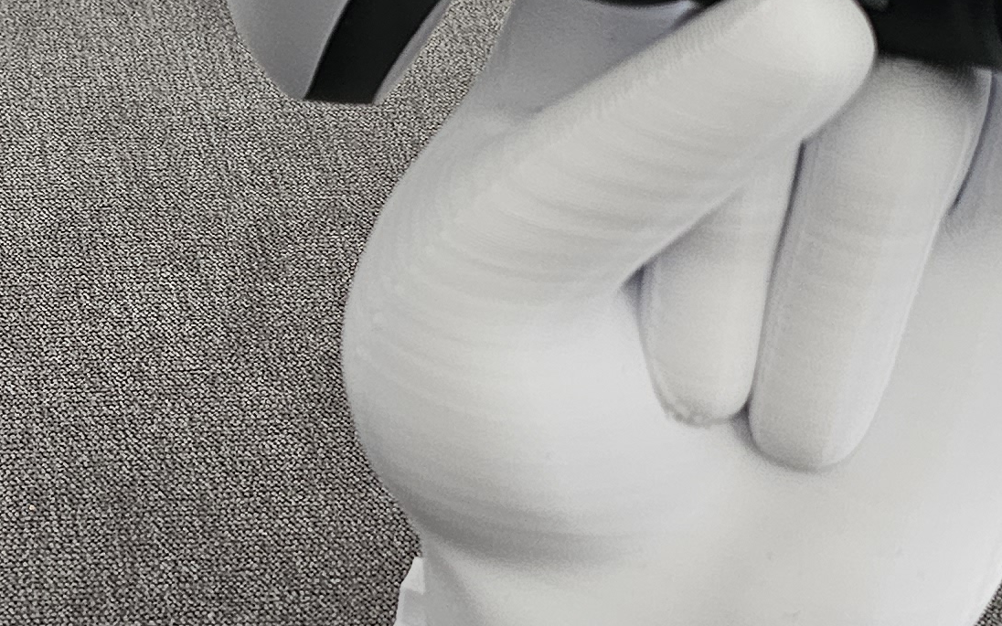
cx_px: -12
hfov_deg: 22.4
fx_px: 2430
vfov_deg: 14.6
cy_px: 176
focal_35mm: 89
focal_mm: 6.3
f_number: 1.7
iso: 640
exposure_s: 1/30
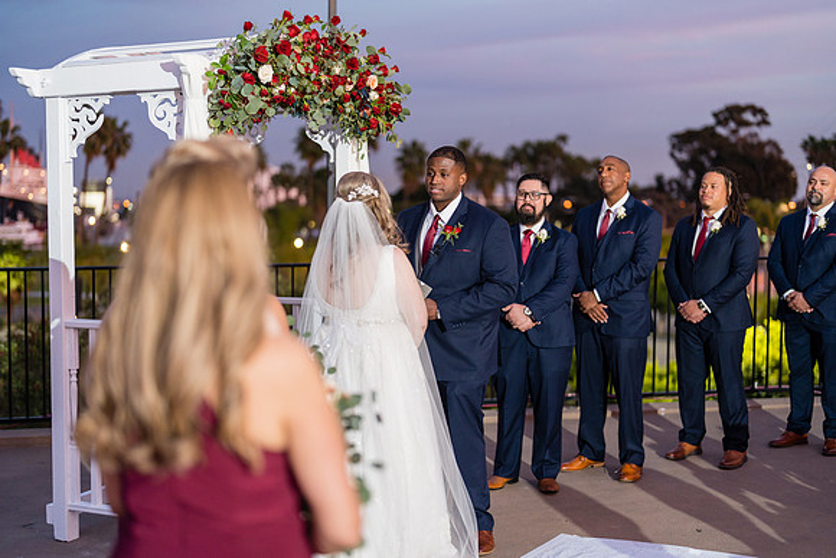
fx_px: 1161
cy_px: 279
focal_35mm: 50
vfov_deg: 27.0
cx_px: 418
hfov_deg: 39.6
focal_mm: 50
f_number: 1.2
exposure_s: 1/250
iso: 640
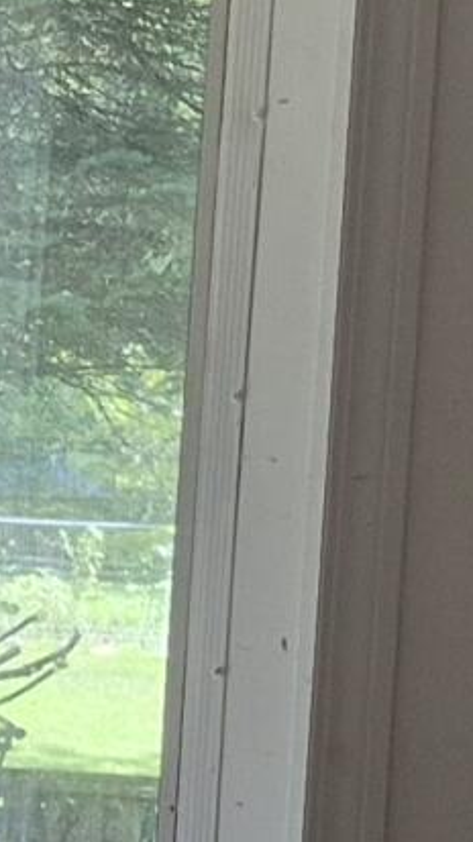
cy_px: 840
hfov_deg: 5.7
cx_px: -1419
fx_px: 4062
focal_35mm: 182
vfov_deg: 11.7
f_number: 1.8
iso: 40
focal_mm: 5.4
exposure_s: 1/180
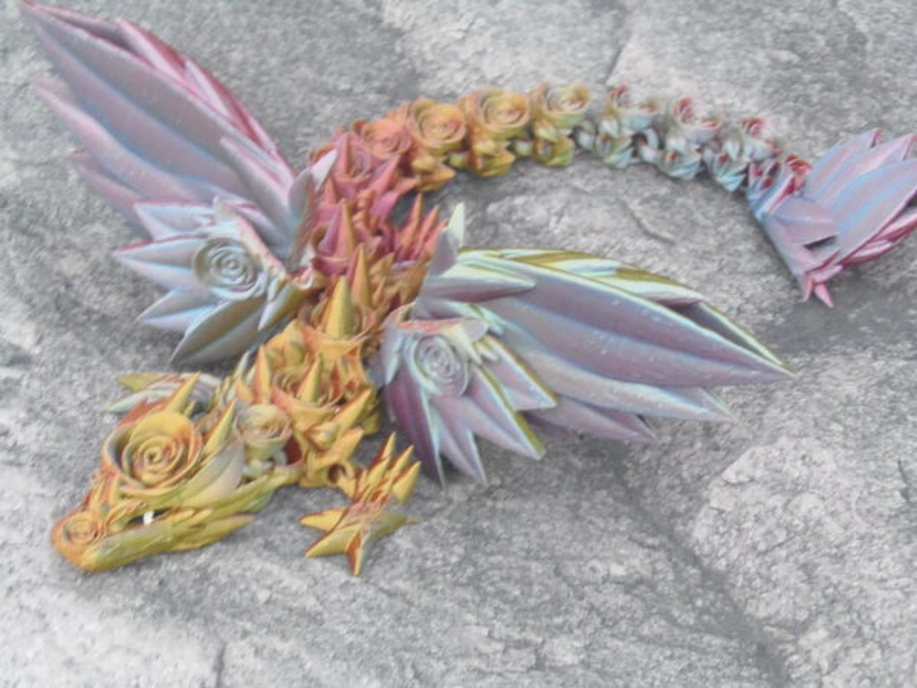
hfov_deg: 14.5
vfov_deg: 10.9
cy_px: 344
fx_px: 3603
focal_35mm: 136
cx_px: 458
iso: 800
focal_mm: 25.2
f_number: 4.7
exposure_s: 1/8
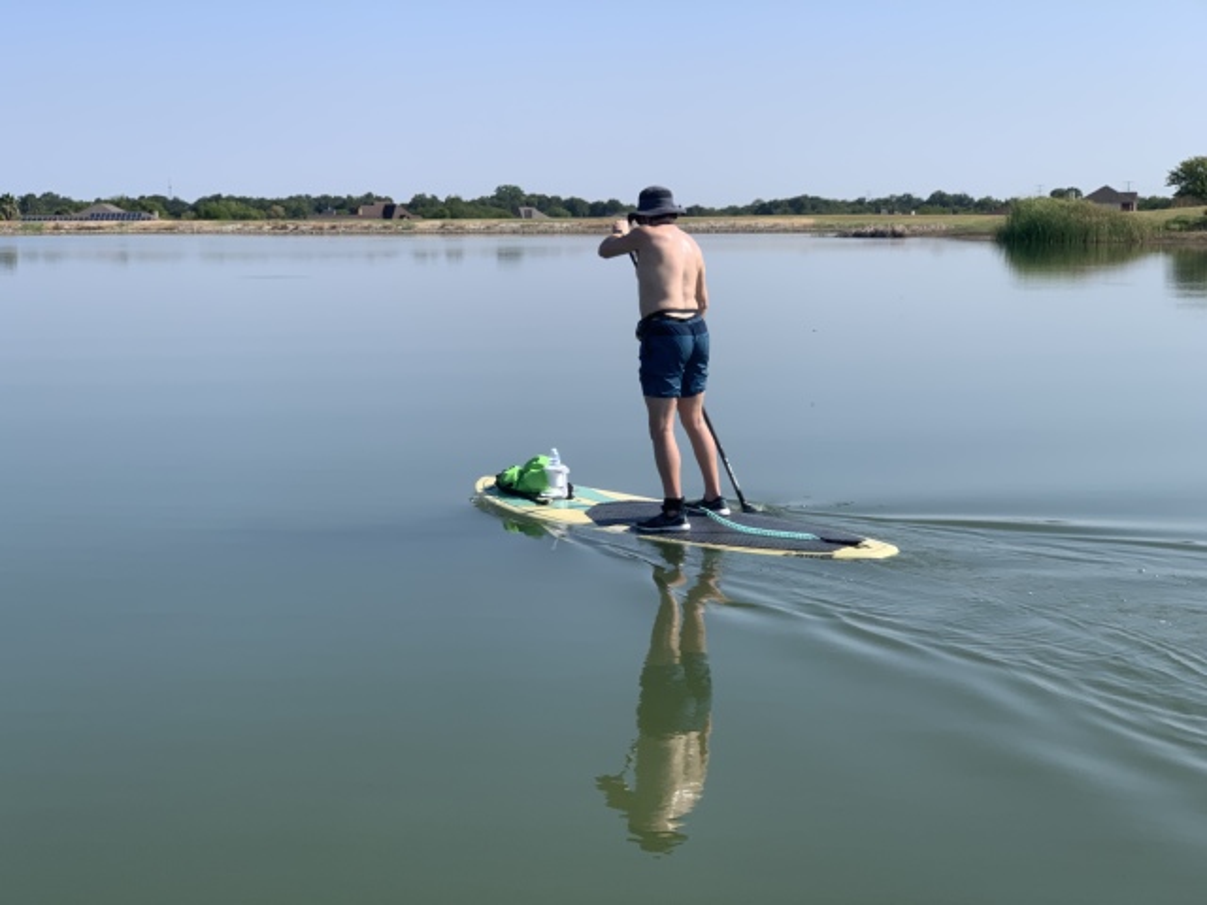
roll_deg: +0.3
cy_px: 452
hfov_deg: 36.8
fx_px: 1813
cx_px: 604
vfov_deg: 28.0
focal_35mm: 52
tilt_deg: -8.1
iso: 16
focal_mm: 6
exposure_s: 1/1295
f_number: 2.4
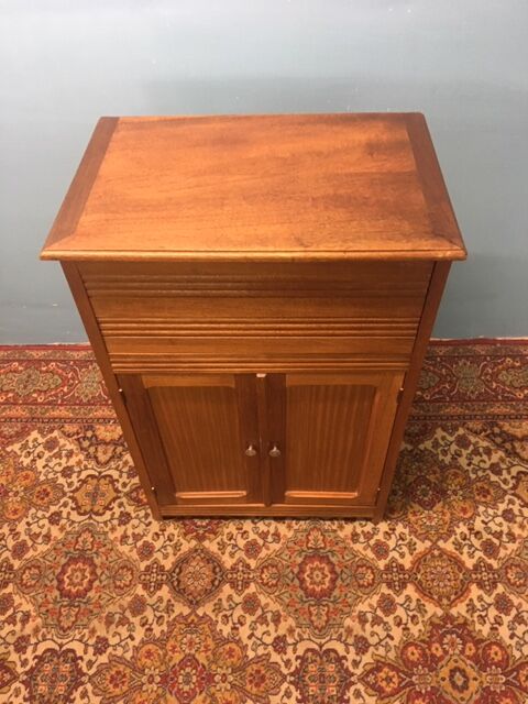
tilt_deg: -48.7
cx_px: 264
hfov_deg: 48.2
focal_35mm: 29
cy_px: 352
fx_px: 590
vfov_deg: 61.7
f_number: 2.2
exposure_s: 1/20
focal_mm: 4.15
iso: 200
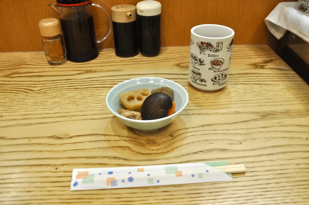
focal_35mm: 33
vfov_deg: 39.9
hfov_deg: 57.3
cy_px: 102
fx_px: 283
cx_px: 154
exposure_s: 1/30
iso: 360
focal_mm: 22
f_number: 5.6
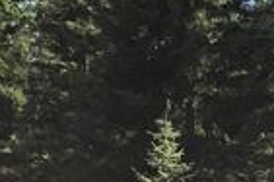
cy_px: 339
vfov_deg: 6.3
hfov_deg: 8.0
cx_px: 888
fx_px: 1613
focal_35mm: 212
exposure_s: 1/533
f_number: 1.8
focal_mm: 3.99
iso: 20
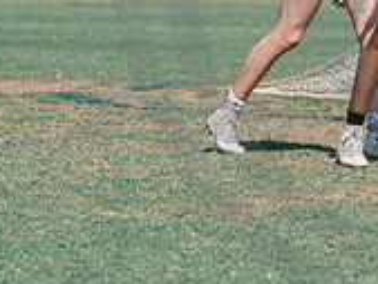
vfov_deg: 2.3
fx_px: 7048
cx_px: 487
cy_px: -49
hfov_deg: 3.1
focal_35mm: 645
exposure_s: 1/2000
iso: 400
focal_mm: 185
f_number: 5.6
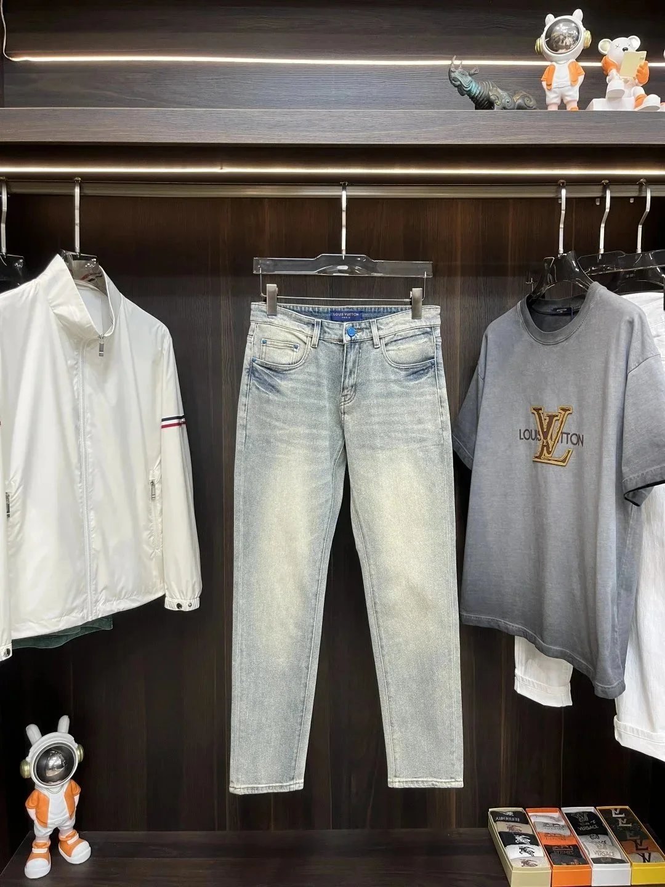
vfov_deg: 67.3
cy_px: 444
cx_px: 332
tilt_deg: -3.3
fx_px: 666
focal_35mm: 26
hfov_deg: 53.1
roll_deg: -0.2
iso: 100
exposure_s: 1/48
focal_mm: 5.1
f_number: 1.6
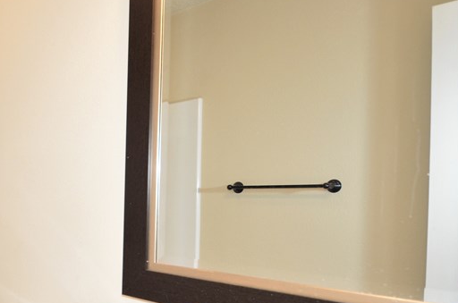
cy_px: 210
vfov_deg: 37.1
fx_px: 445
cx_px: -15
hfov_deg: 44.8
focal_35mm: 35
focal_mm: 11
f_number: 4
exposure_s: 1/60
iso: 720
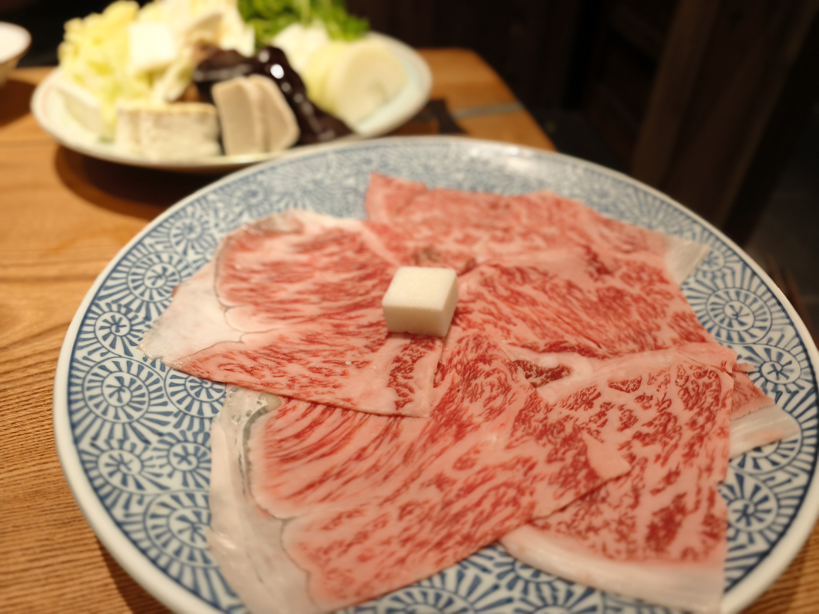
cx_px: 410
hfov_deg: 73.9
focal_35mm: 23
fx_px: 544
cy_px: 307
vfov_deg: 58.9
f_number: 1.62
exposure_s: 1/99.9
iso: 250
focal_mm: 6.45
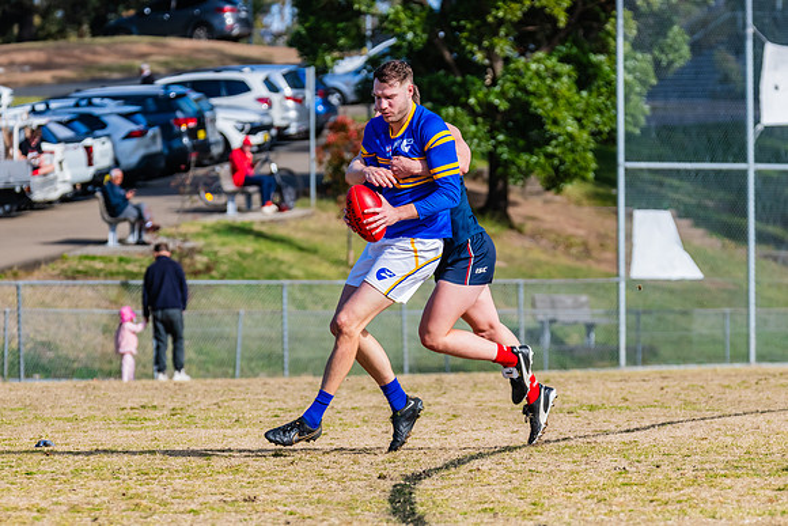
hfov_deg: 6.3
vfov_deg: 4.2
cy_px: 276
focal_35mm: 328
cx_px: 431
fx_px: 7185
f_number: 8
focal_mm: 250
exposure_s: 1/1600
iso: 640
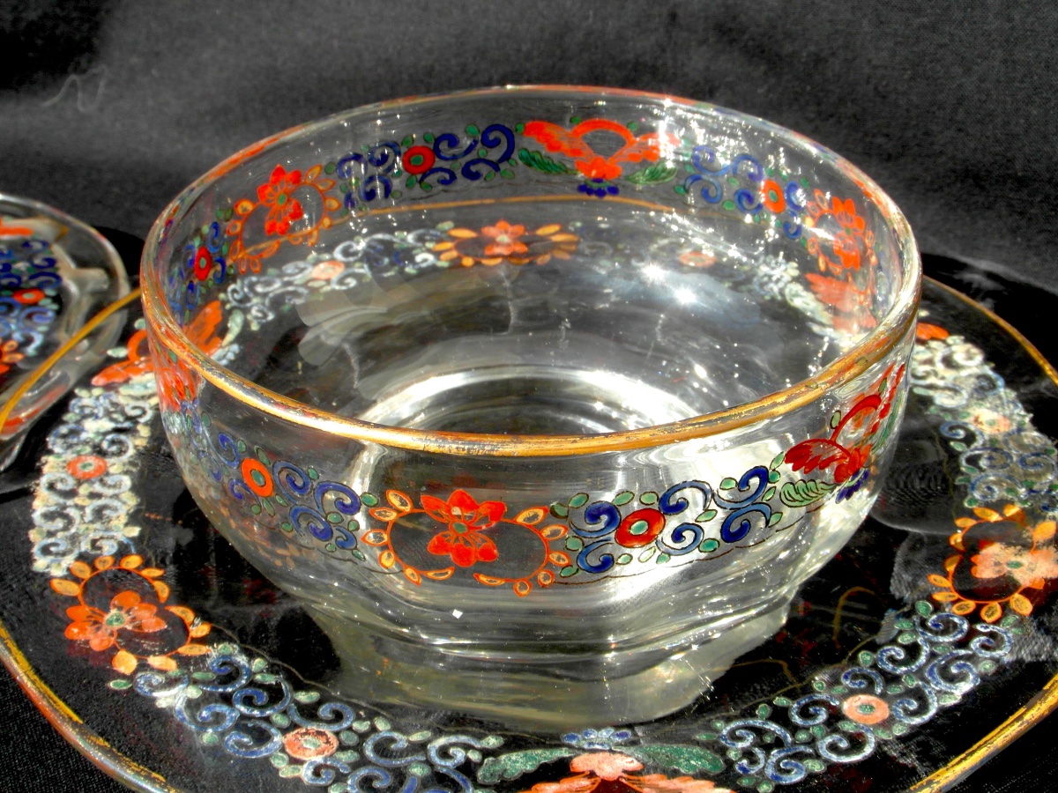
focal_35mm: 53
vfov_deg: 27.5
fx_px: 1620
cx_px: 529
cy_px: 396
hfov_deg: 36.2
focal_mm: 8.7
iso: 80
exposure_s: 1/125
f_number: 6
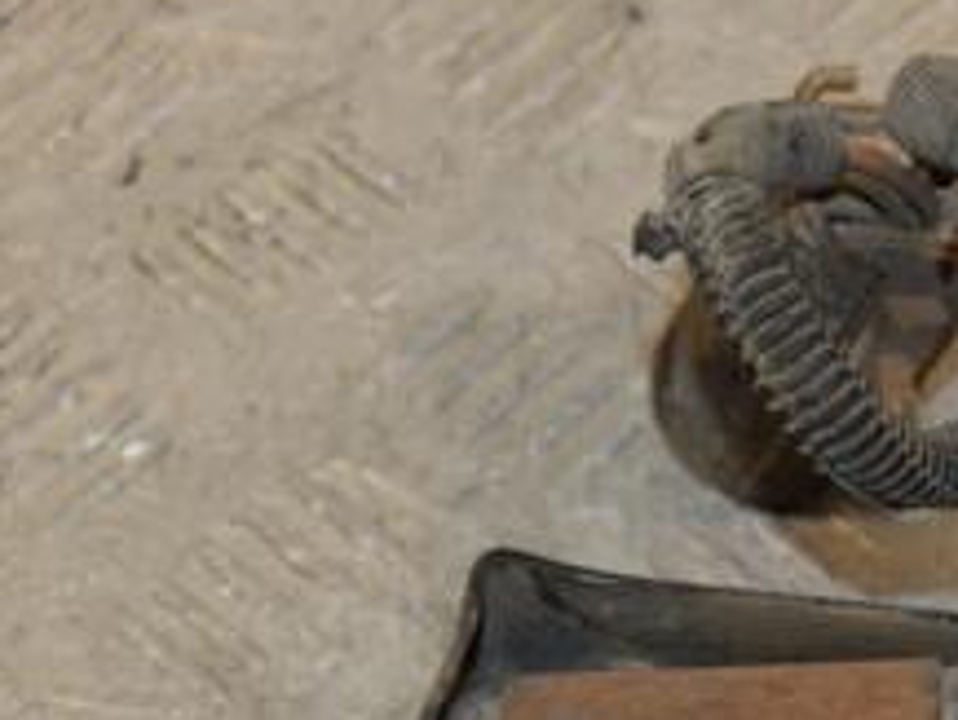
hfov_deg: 10.3
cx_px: 883
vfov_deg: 7.7
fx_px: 5289
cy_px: 773
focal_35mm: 191
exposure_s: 1/200
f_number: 5.6
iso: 800
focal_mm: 48
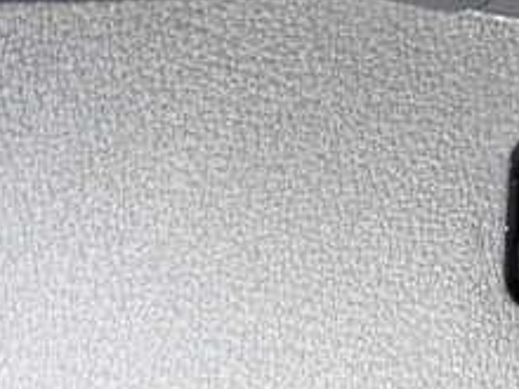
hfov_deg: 22.0
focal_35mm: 82
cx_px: 632
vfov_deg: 18.0
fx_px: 1229
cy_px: 153
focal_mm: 5.4
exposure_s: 1/30
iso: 200
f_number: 2.3
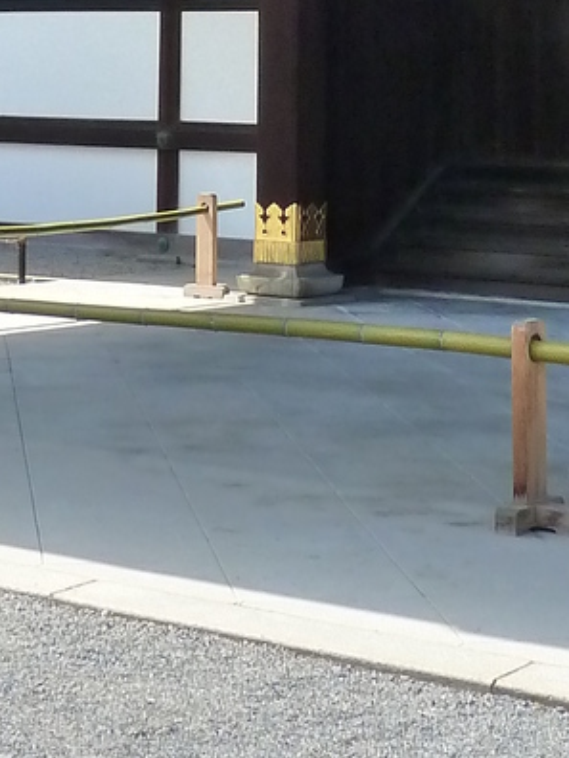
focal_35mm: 101
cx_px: 222
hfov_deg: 14.6
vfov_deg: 17.2
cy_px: -444
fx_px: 2214
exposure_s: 1/320
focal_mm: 4.1
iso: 200
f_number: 4
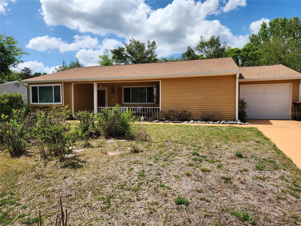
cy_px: 113
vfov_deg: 58.9
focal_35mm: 23
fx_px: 200
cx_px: 150
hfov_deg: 73.9
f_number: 1.8
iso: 20
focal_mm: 5.4
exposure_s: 1/2314
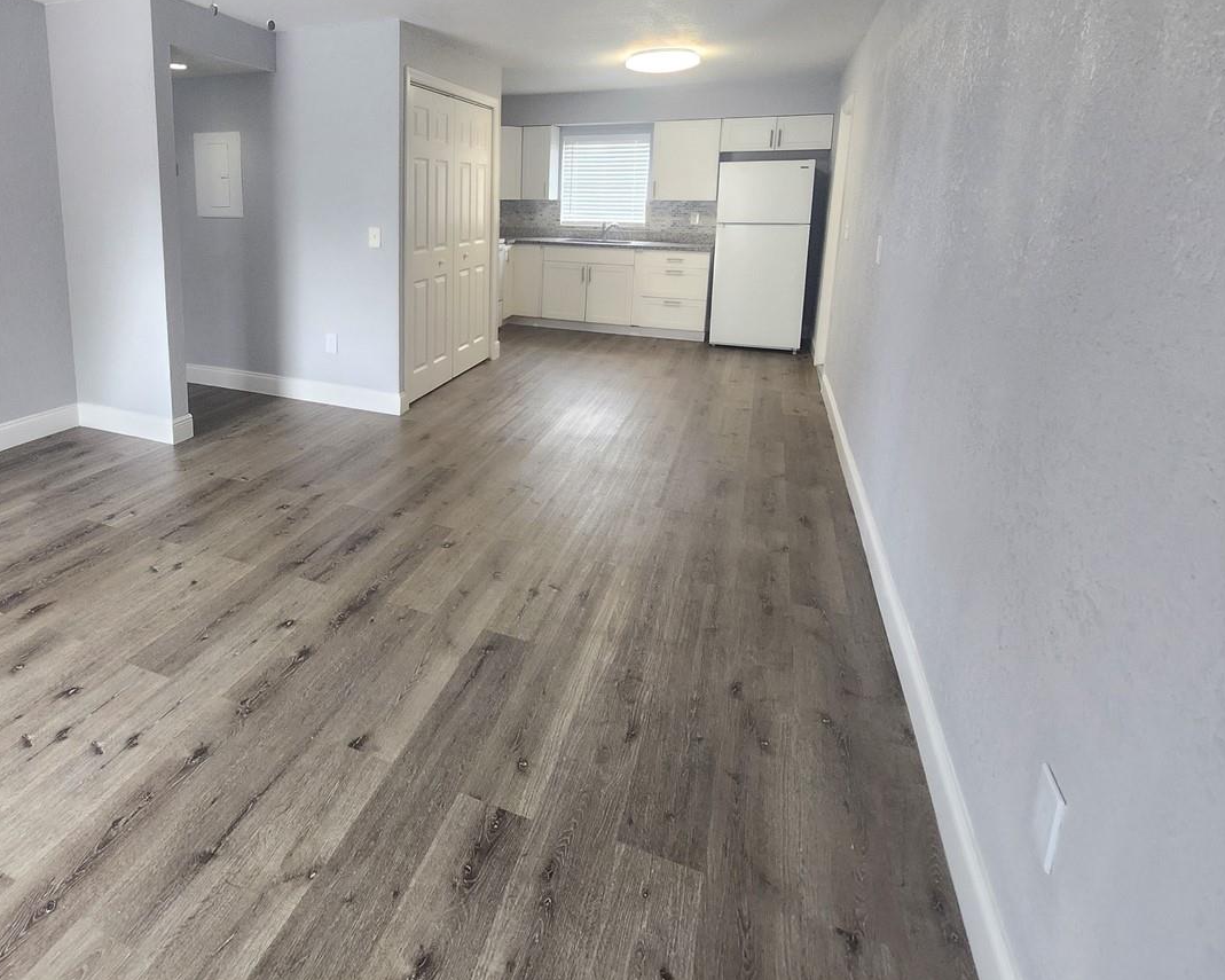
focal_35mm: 19
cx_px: 432
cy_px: 306
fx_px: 689
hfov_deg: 81.1
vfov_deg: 68.3
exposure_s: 1/60
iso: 200
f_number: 2.2
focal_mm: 1.74
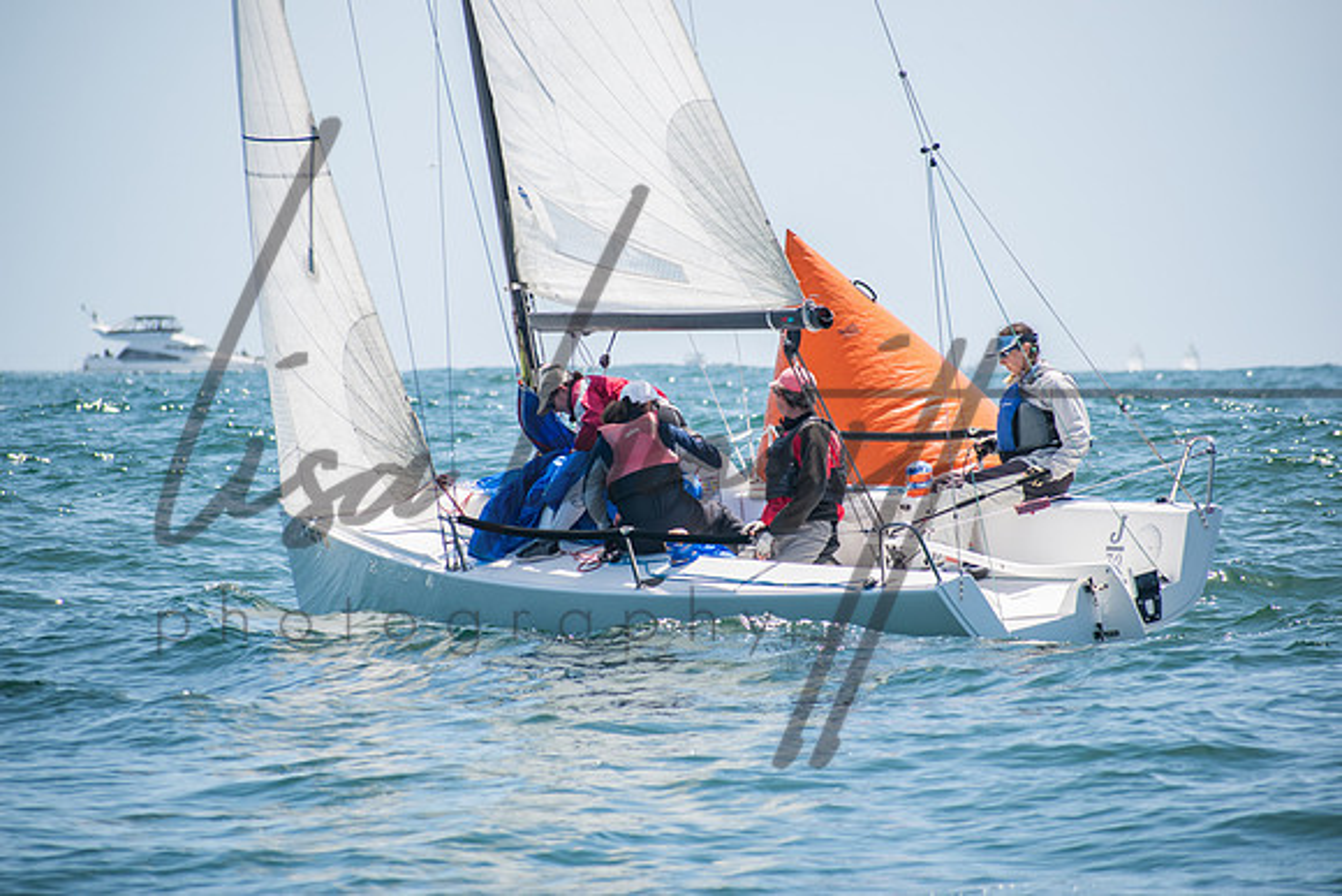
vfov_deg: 4.7
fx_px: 10906
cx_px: 671
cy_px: 448
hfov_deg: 7.0
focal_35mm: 292
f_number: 6.3
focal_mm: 195
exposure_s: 1/800
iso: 200
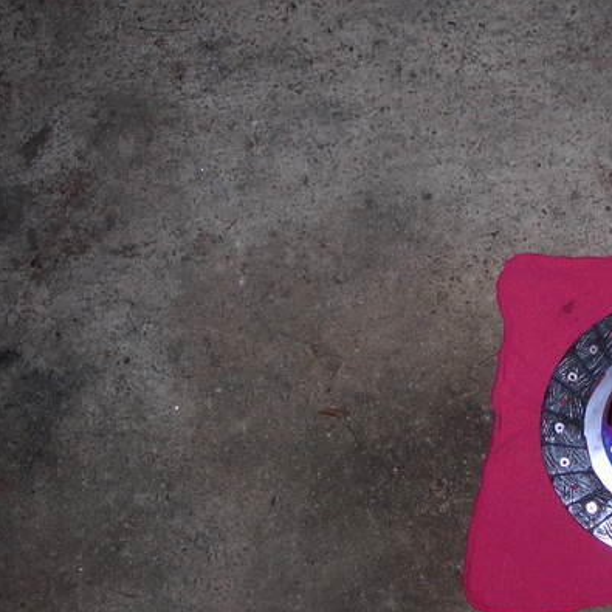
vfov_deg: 25.4
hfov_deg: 24.7
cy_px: 311
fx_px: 1360
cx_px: 541
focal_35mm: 68
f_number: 3.2
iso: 50
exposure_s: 1/60.1
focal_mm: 6.3
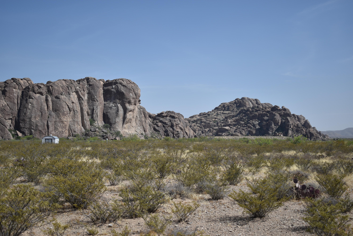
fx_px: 515
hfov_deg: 37.9
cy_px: 118
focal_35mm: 52
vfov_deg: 25.8
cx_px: 176
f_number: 4.5
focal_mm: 35
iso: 100
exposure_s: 1/1000
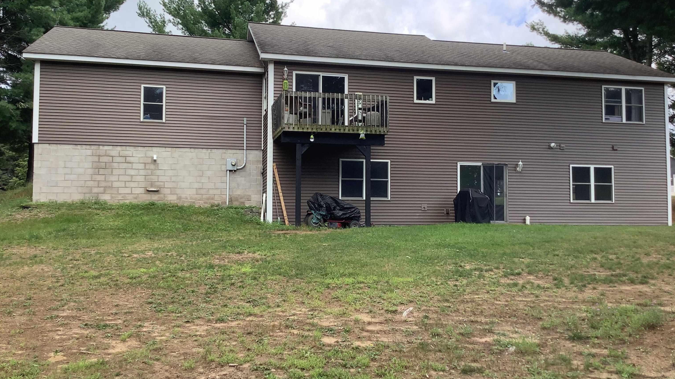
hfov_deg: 58.0
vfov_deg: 34.6
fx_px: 608
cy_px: 182
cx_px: 338
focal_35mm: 34
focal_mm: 3.3
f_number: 2.4
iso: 25
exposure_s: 1/213
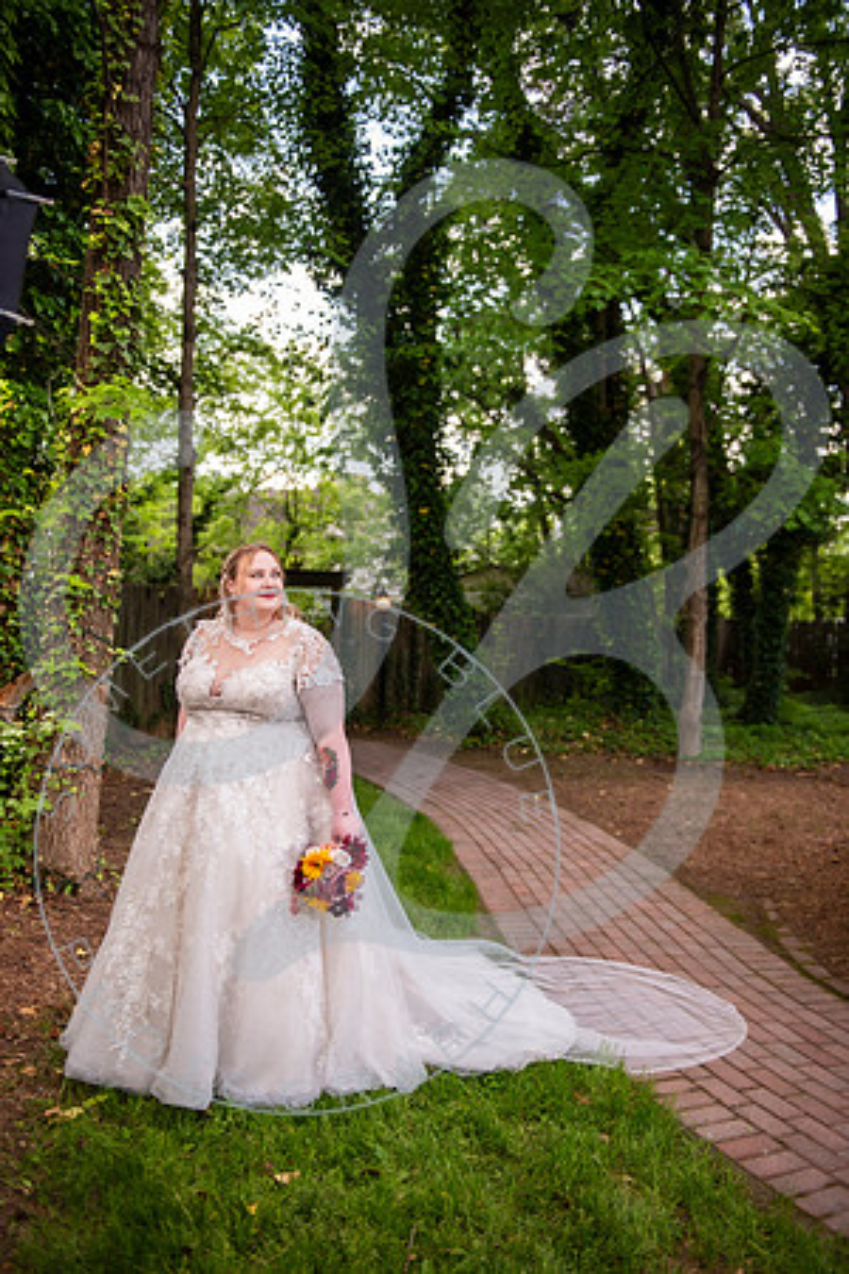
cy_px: 637
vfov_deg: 60.3
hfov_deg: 42.3
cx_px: 424
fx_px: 1097
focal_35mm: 31
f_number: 2.8
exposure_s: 1/200
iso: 100
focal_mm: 31
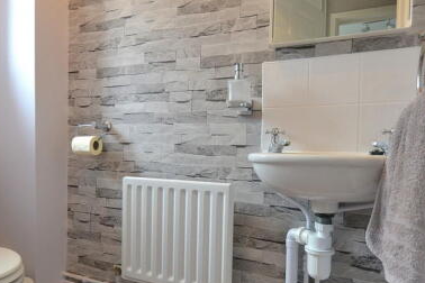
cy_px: 156
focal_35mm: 26
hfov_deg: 69.4
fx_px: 307
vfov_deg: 49.5
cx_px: 211
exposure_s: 1/60
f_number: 3.5
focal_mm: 10
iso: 1100
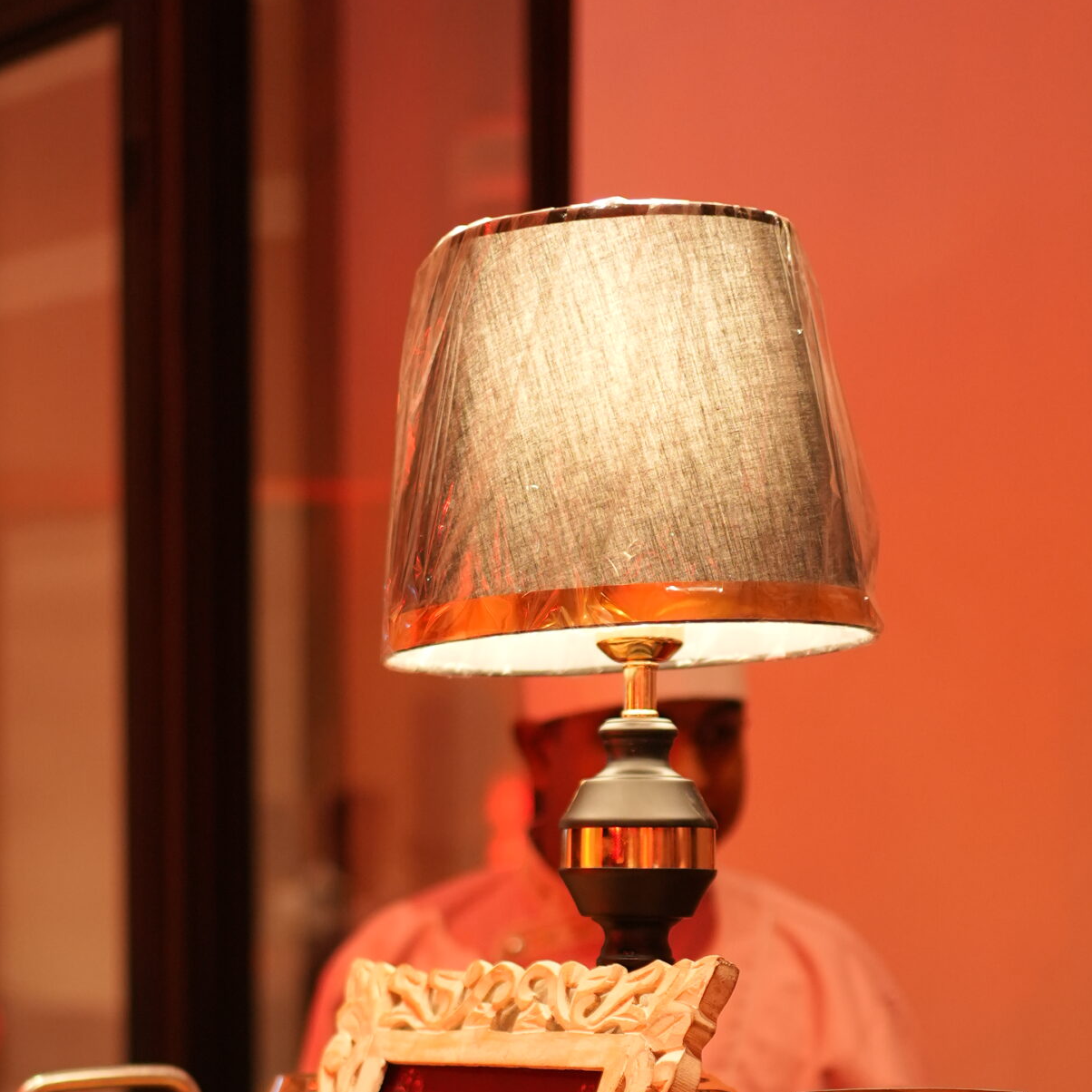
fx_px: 3355
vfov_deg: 18.0
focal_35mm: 94
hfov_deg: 18.4
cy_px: 1127
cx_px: 367
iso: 800
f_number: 1.8
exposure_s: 1/100
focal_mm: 35
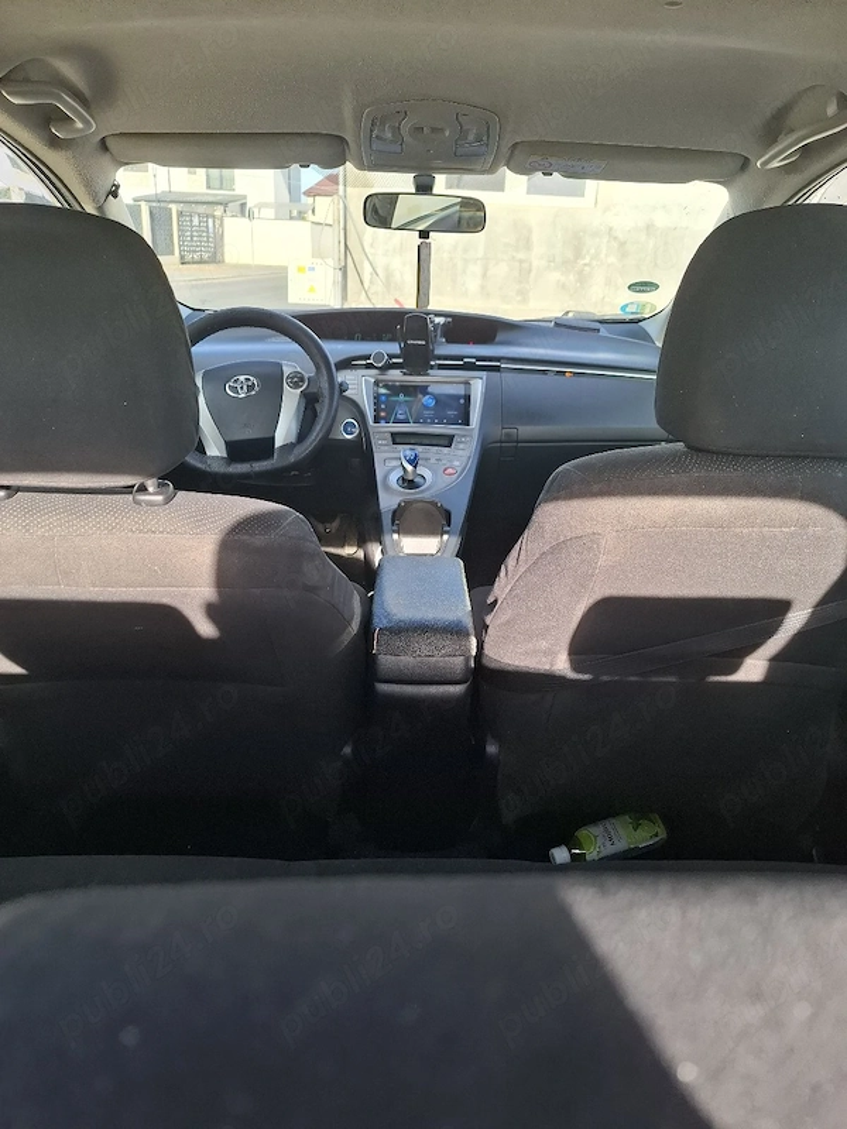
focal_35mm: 23
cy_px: 564
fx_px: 750
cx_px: 424
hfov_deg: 58.9
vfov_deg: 73.9
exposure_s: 1/208
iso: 50
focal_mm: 5.54
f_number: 1.8
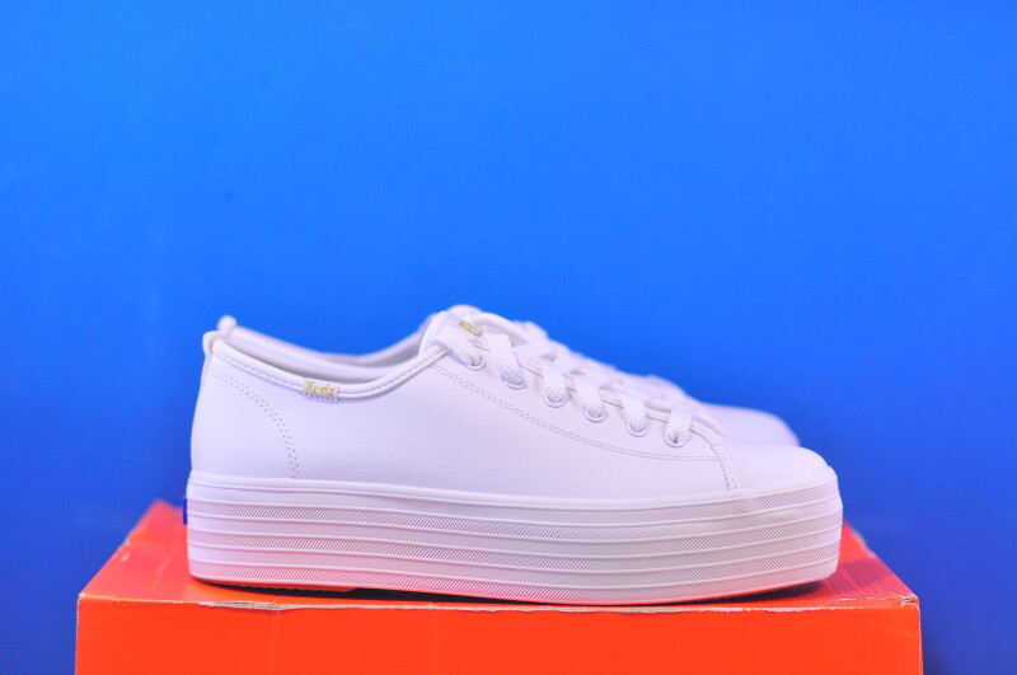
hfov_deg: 27.0
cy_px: 338
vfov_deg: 18.1
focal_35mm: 75
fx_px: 2116
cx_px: 508
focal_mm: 50
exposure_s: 1/320
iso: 250
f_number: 2.2
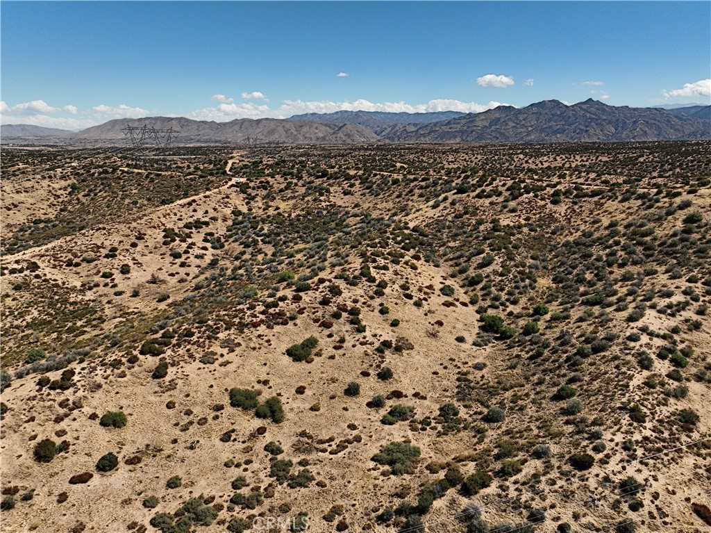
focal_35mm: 24
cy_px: 266
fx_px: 493
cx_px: 356
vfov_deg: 56.8
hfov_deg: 71.6
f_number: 2.8
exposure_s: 1/3000
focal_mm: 12.29
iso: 120
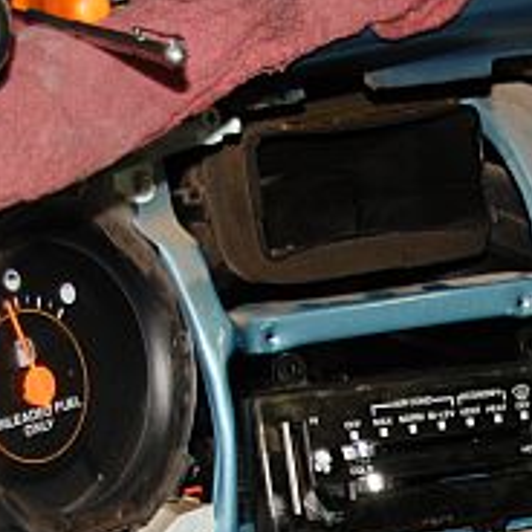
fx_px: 3357
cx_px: 544
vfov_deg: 8.9
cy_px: 723
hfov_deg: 9.0
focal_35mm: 193
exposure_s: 1/125
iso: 200
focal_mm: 31
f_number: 4.5
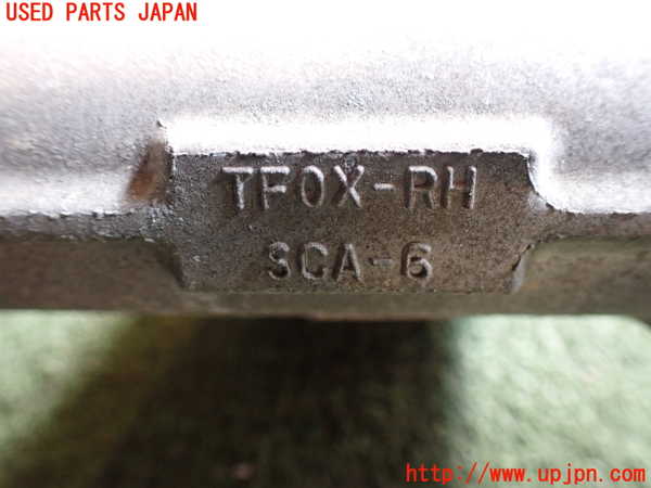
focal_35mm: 30
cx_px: 326
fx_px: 564
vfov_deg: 46.8
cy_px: 244
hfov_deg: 60.0
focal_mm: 5.4
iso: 800
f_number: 2.3
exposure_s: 1/50
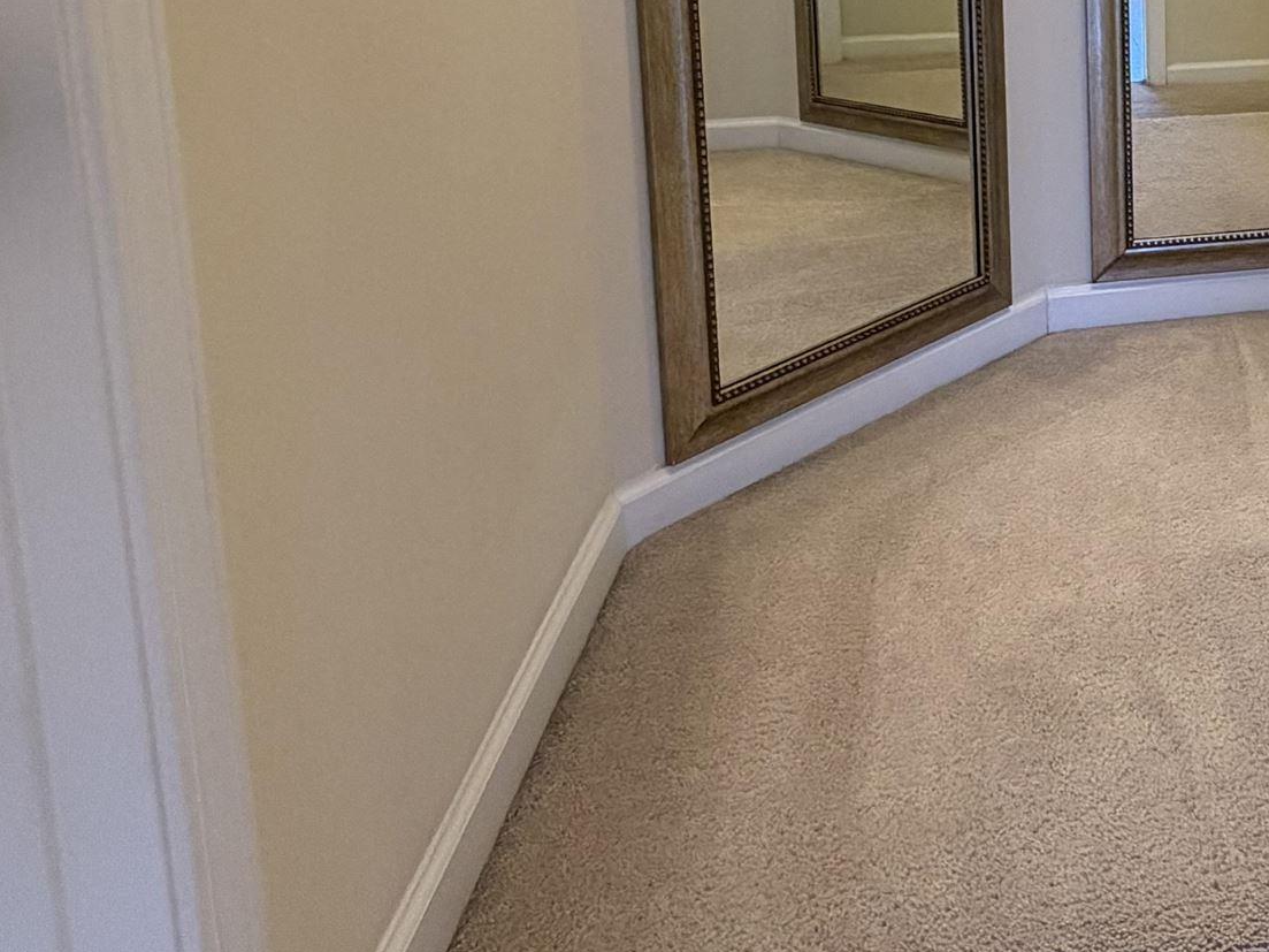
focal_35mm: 39
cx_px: 1270
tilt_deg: -7.0
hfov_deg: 41.6
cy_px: -58
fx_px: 1430
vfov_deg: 32.9
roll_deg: +0.6
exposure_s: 1/60
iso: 250
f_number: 2.2
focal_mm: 2.22
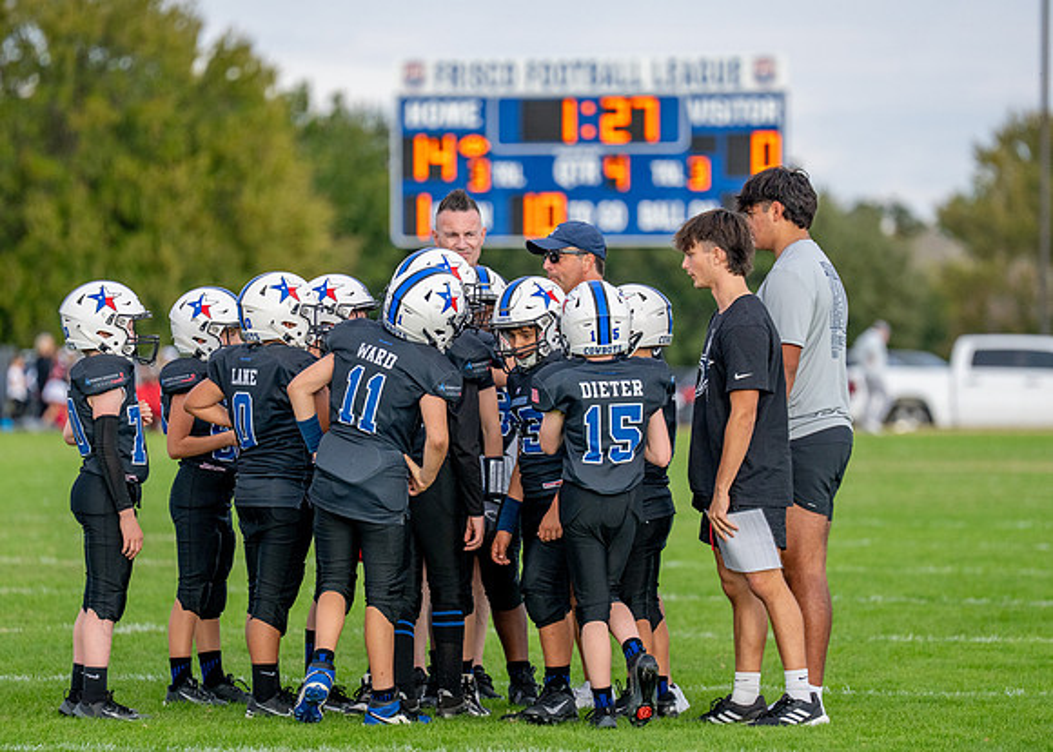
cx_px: 517
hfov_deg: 7.5
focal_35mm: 268
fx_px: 8017
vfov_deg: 5.4
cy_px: 389
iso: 800
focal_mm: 185
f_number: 2.8
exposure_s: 1/2500
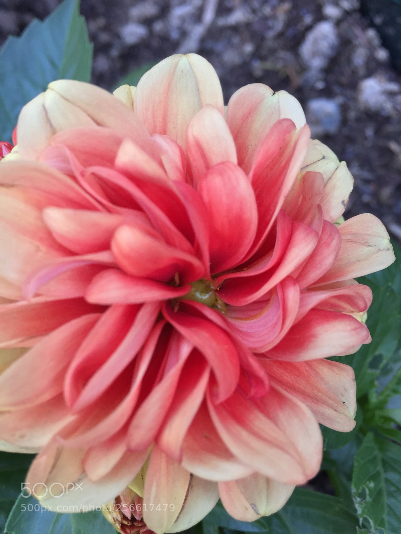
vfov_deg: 61.7
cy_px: 267
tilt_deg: -65.1
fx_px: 448
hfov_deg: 48.2
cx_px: 200
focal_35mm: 29
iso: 50
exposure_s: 1/100
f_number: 2.2
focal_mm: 4.15
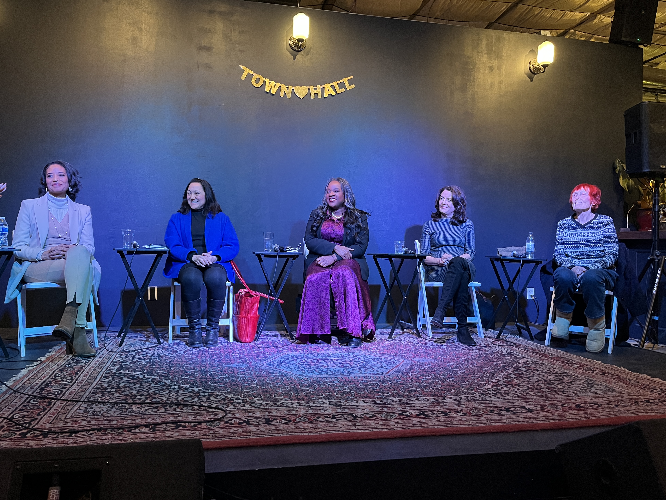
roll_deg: -0.8
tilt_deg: +2.5
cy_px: 242
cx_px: 322
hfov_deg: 65.3
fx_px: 519
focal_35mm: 27
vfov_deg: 51.3
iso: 400
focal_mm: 5.1
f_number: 1.6
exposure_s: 1/60
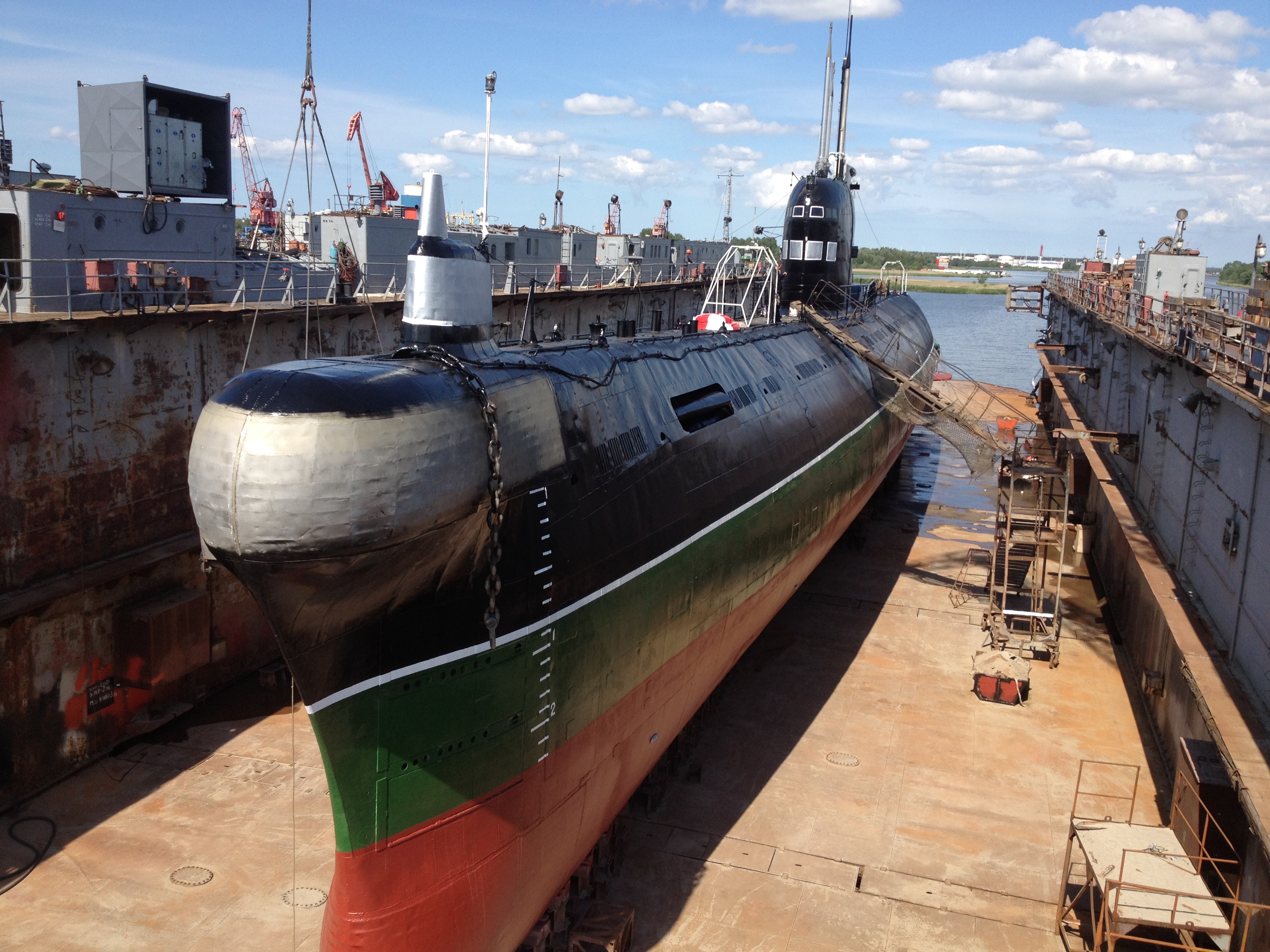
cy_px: 476
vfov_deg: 40.7
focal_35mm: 35
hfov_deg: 52.6
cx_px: 635
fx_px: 1284
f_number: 2.4
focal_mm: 4.28
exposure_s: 1/1333
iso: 64
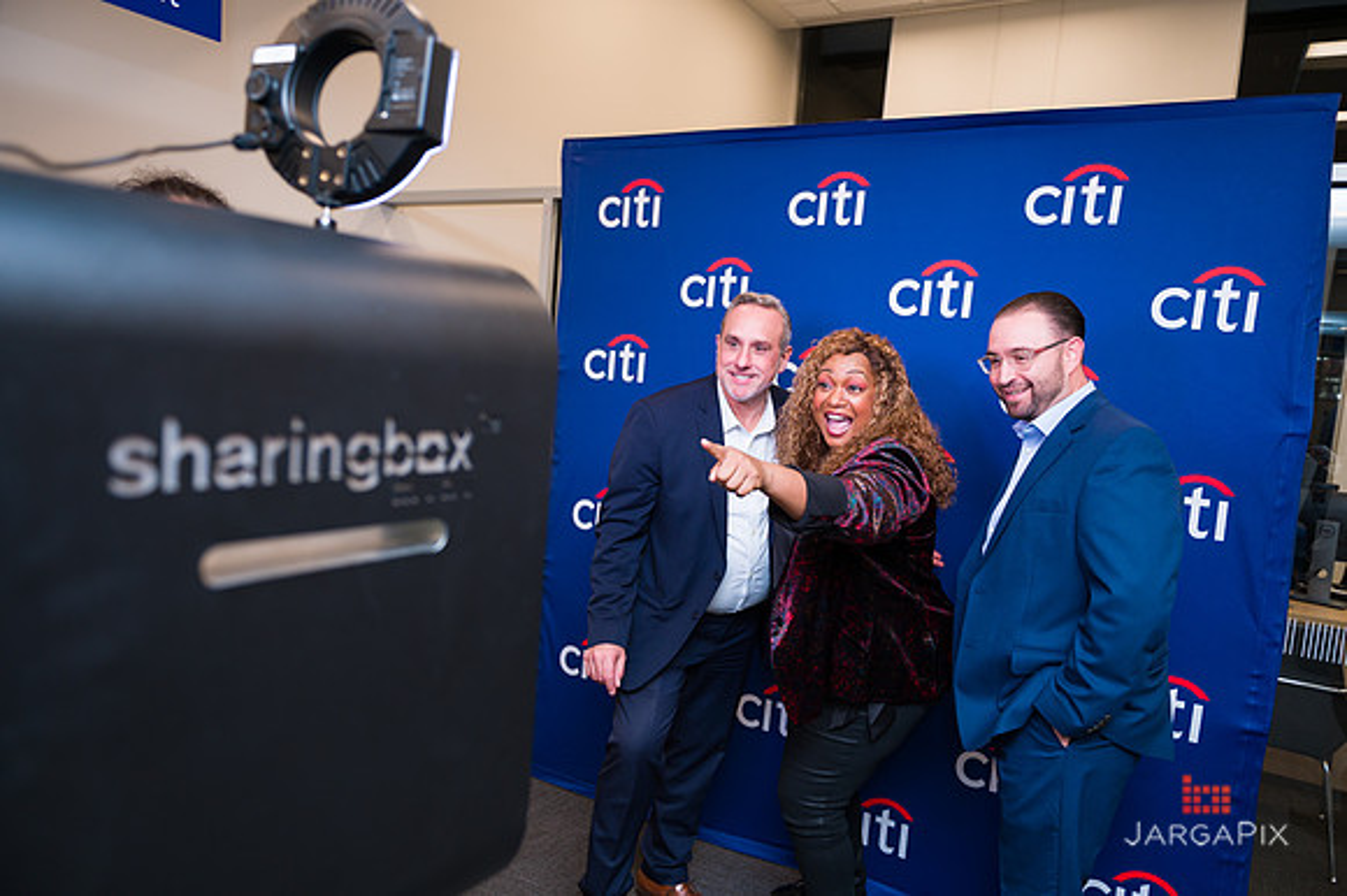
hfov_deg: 73.8
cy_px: 448
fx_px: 897
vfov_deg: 53.1
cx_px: 674
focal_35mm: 24
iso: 400
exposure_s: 1/200
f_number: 3.2
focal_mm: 24
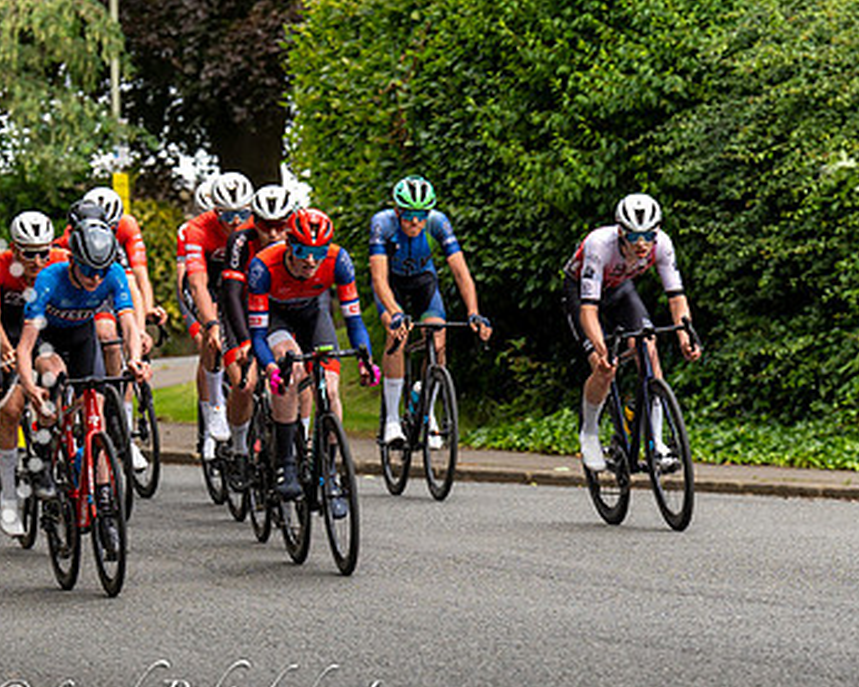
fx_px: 7447
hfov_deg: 6.6
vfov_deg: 5.3
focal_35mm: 293
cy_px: 433
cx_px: 305
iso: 250
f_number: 4.5
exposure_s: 1/640
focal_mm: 137
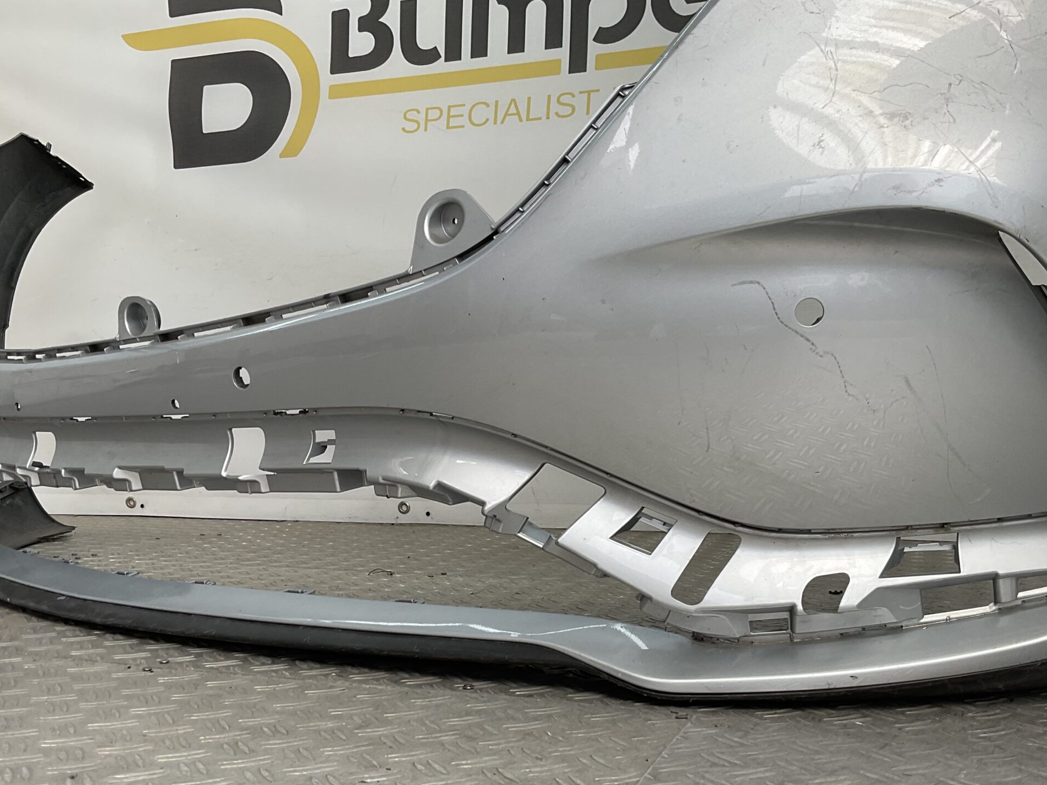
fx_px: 1180
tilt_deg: -4.4
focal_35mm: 39
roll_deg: -1.3
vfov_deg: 36.7
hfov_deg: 47.8
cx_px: 487
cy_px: 480
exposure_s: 1/251
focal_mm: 3
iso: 16
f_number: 1.8
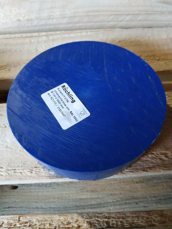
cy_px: 114
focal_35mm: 24
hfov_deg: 56.8
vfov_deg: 71.6
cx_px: 86
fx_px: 159
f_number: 1.9
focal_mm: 3.94
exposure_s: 1/20
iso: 500
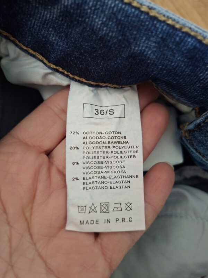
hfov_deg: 58.9
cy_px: 139
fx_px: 184
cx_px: 104
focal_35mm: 23
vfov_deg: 73.9
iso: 400
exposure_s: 1/25
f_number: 1.8
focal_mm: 5.54
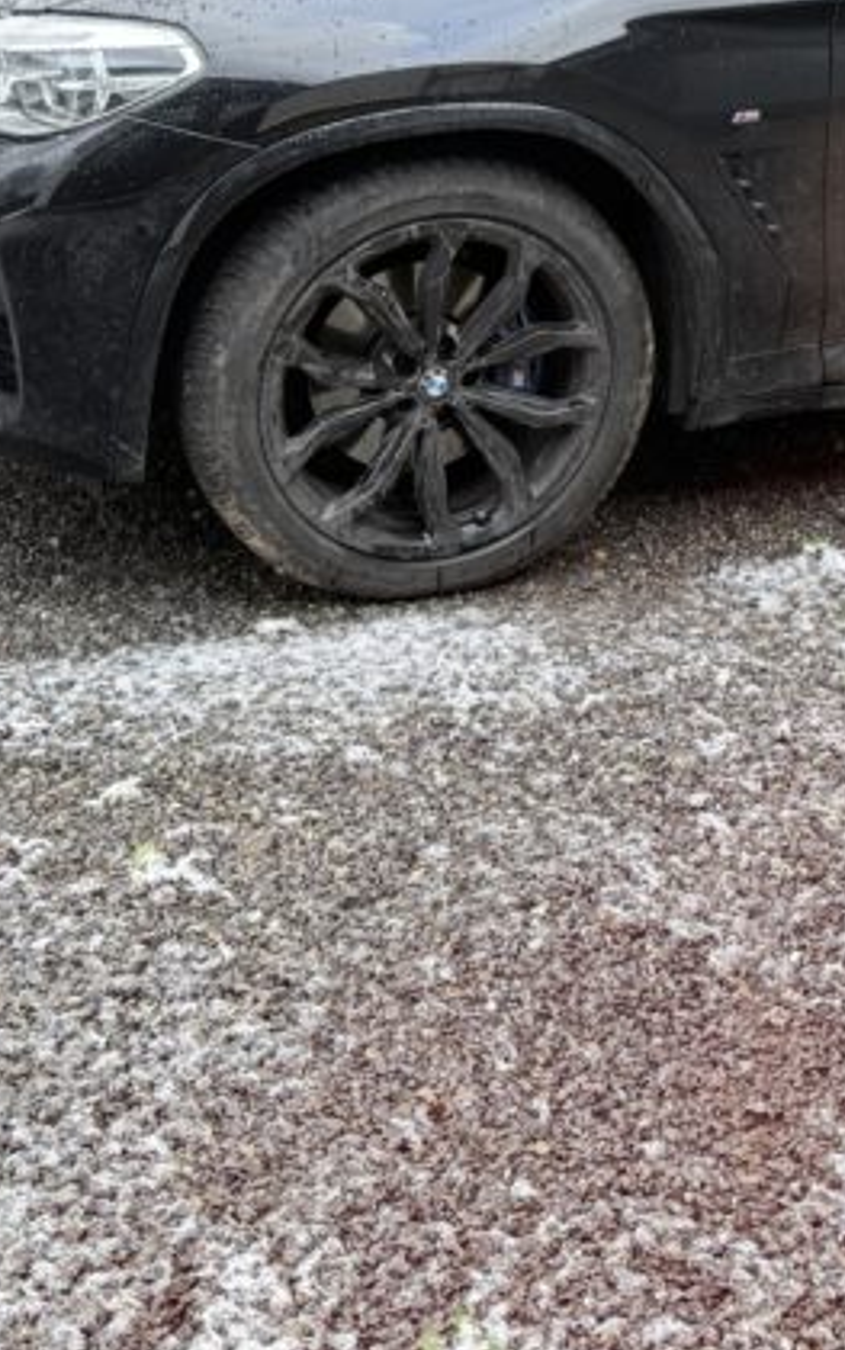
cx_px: 823
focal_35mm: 62
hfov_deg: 20.4
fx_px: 2281
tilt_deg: -15.8
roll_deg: -5.4
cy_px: 225
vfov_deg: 31.9
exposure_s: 1/104
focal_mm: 6.76
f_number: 1.78
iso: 200
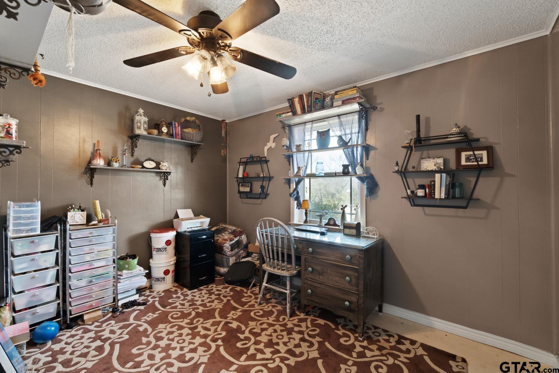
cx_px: 280
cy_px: 186
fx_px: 233
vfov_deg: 77.3
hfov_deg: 100.4
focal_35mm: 15
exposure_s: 5
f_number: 7.1
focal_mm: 10
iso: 320
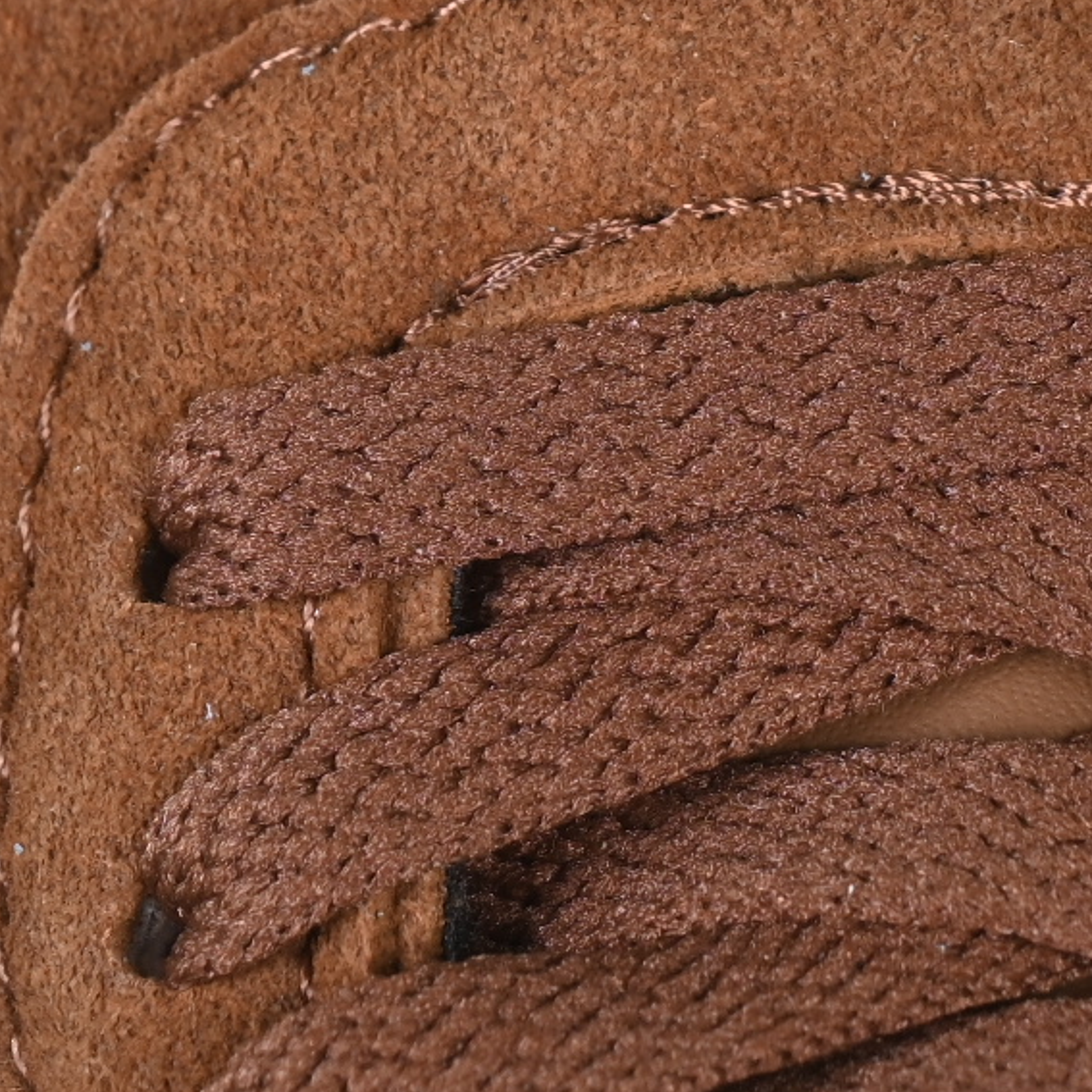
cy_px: 162
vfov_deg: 5.6
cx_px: 512
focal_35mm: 313
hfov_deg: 5.6
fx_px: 11171
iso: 160
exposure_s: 1/60
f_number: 6.3
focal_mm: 50
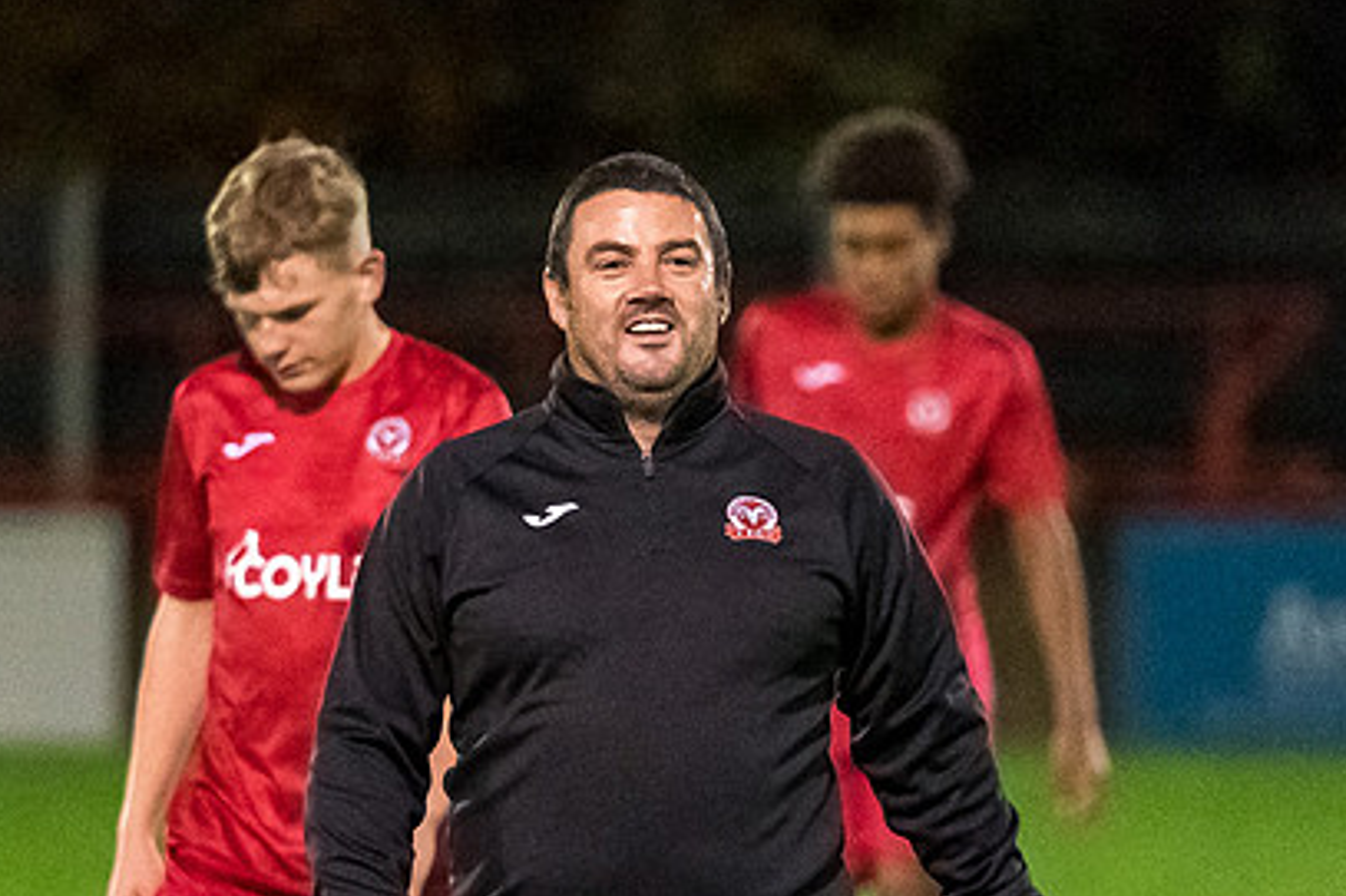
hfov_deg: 3.5
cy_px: 590
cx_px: 598
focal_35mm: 583
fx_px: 21788
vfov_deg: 2.4
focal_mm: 200
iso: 6400
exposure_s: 1/1000
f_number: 2.8
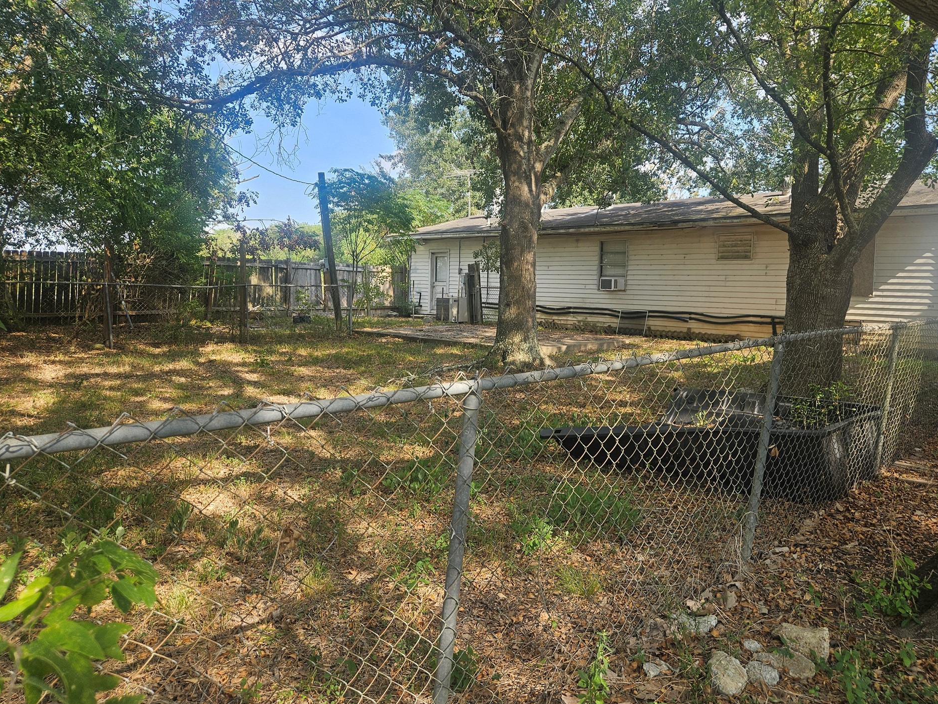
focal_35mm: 25
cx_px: 498
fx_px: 677
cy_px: 326
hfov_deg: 69.3
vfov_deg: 54.8
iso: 25
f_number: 1.8
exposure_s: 1/358
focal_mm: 5.4
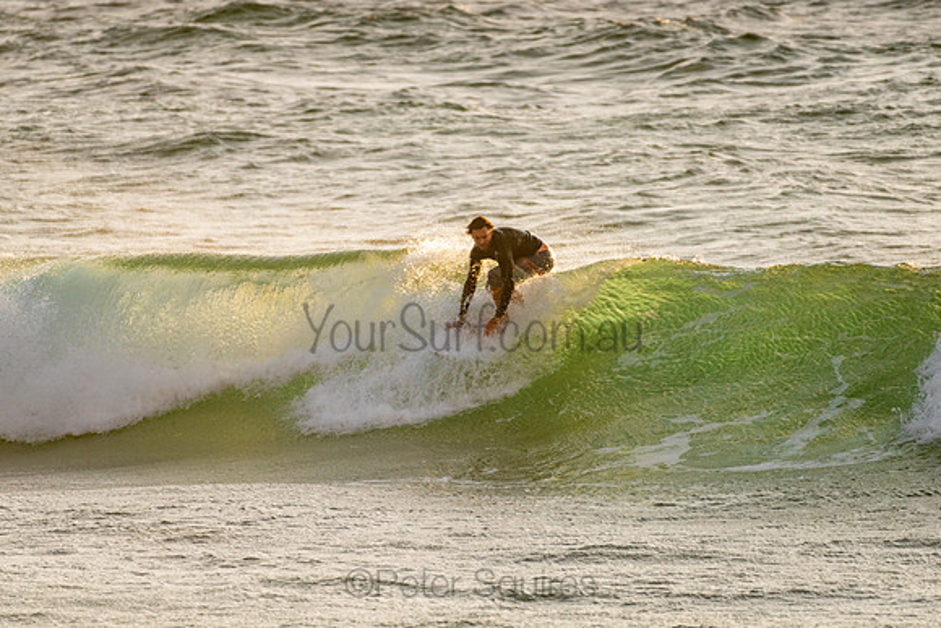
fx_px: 16025
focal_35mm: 613
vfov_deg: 2.2
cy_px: 299
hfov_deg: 3.4
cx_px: 427
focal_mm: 500
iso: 320
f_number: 5.6
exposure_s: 1/400
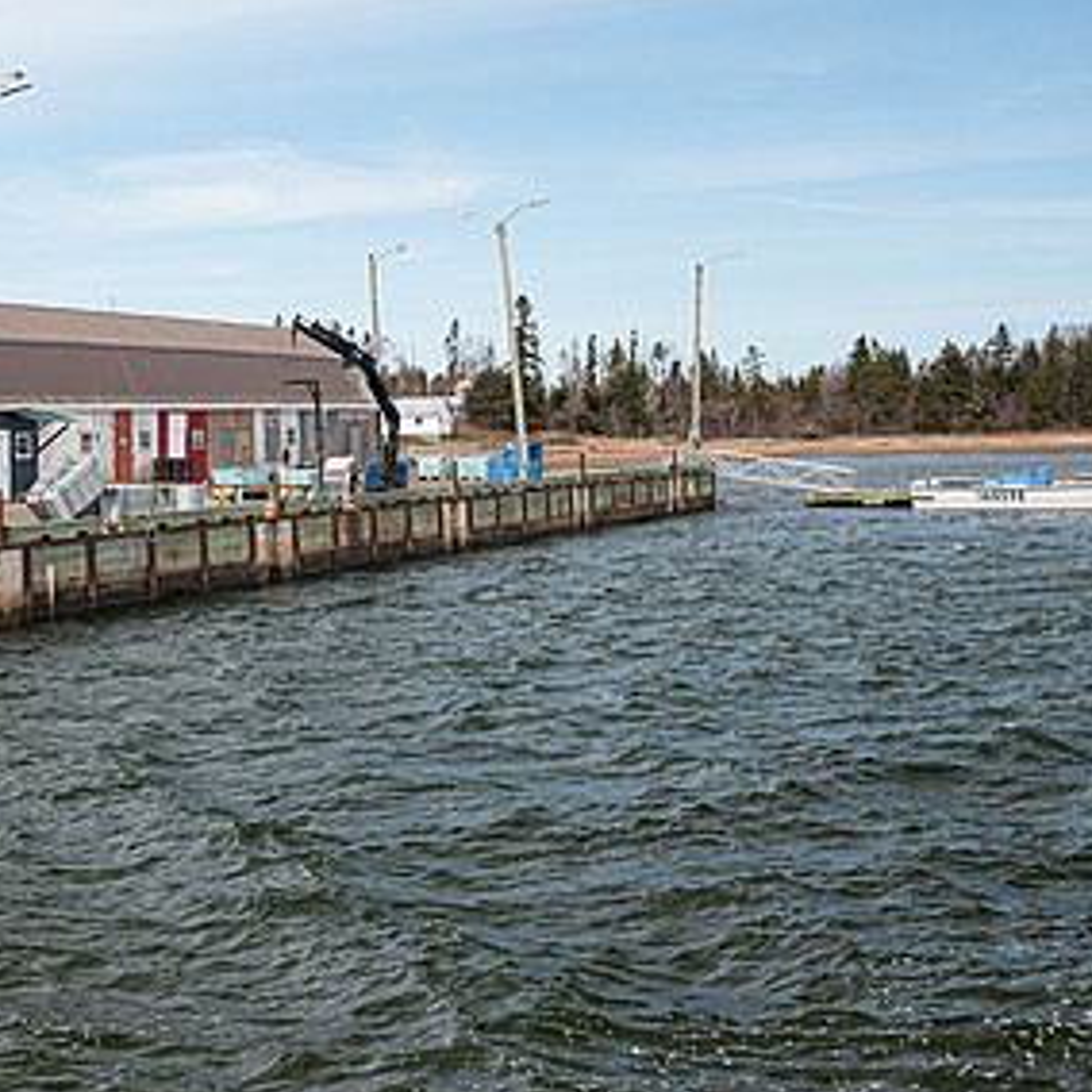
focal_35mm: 59
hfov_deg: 28.6
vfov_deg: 28.9
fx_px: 2106
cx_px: 250
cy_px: 367
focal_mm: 34
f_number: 11
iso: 400
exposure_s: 1/500
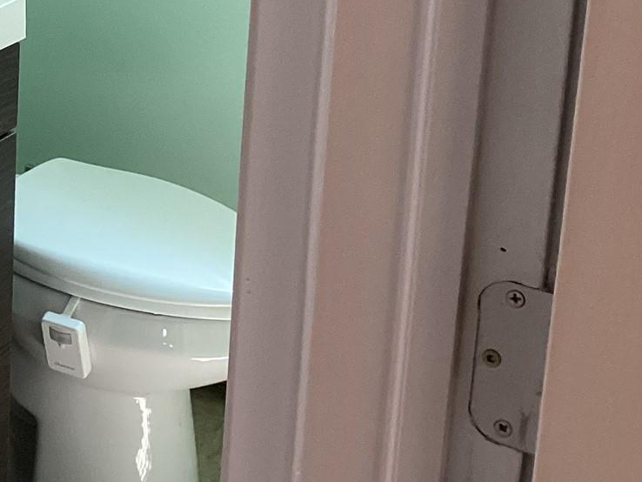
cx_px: -77
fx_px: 1596
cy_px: -130
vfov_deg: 16.3
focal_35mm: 86
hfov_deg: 21.5
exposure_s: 1/60
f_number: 2.4
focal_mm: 3.3
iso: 125
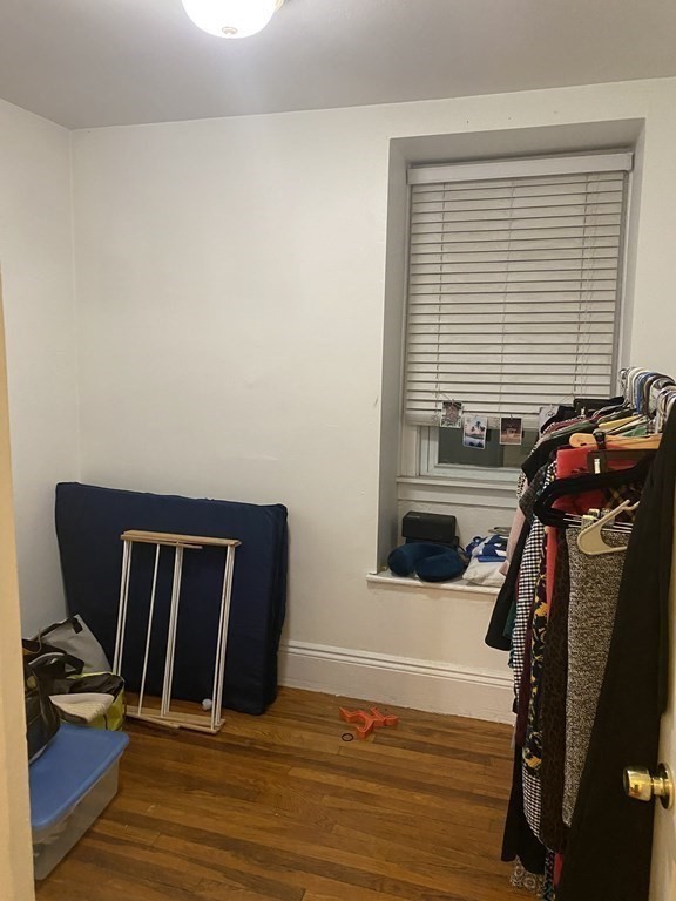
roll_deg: -0.5
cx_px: 338
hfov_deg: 53.1
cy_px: 450
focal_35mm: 26
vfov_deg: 67.3
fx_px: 677
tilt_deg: -7.0
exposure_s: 1/40
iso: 400
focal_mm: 4.25
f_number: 1.8
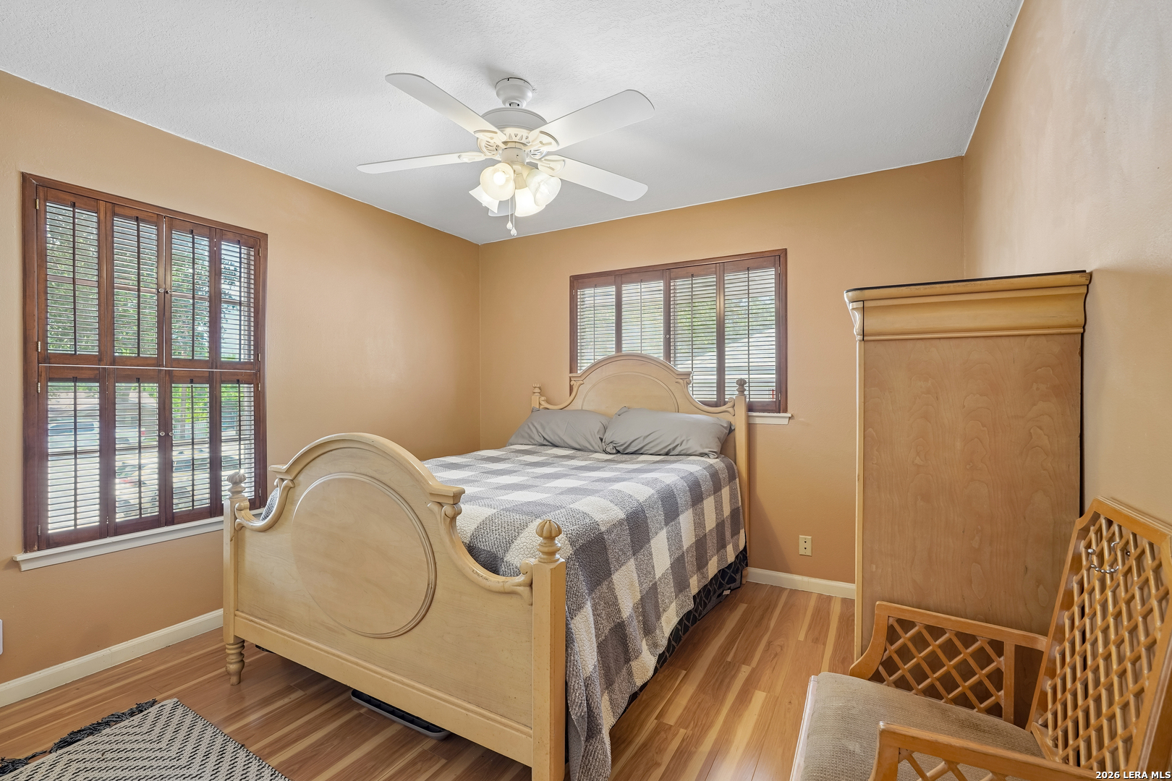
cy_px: 390
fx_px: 537
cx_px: 586
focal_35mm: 16
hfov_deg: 95.0
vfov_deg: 72.1
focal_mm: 16.5
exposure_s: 1/10
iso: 400
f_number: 8
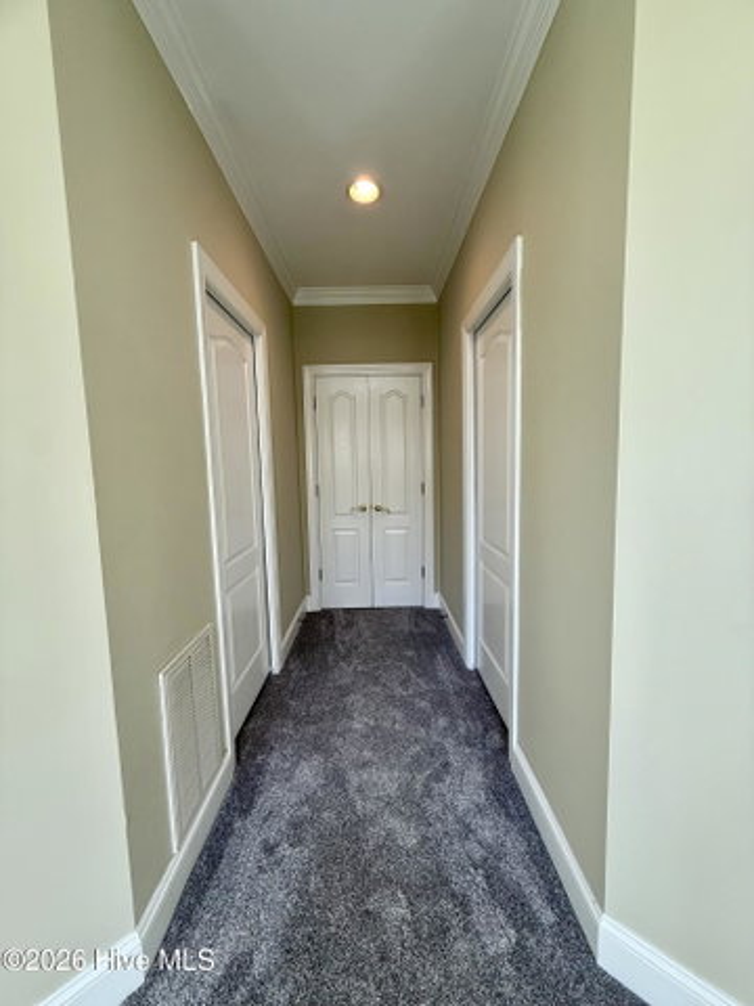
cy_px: 503
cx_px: 377
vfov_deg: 102.1
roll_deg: +0.6
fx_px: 407
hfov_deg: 85.7
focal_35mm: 14
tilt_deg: -5.4
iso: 125
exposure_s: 1/120
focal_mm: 2.22
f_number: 2.2
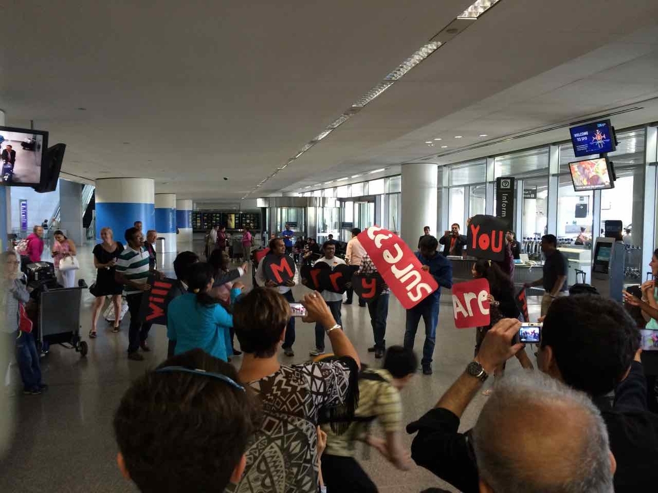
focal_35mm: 30
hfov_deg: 60.0
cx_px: 329
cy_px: 246
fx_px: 570
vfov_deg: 46.8
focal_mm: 4.12
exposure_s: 1/30
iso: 125
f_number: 2.2
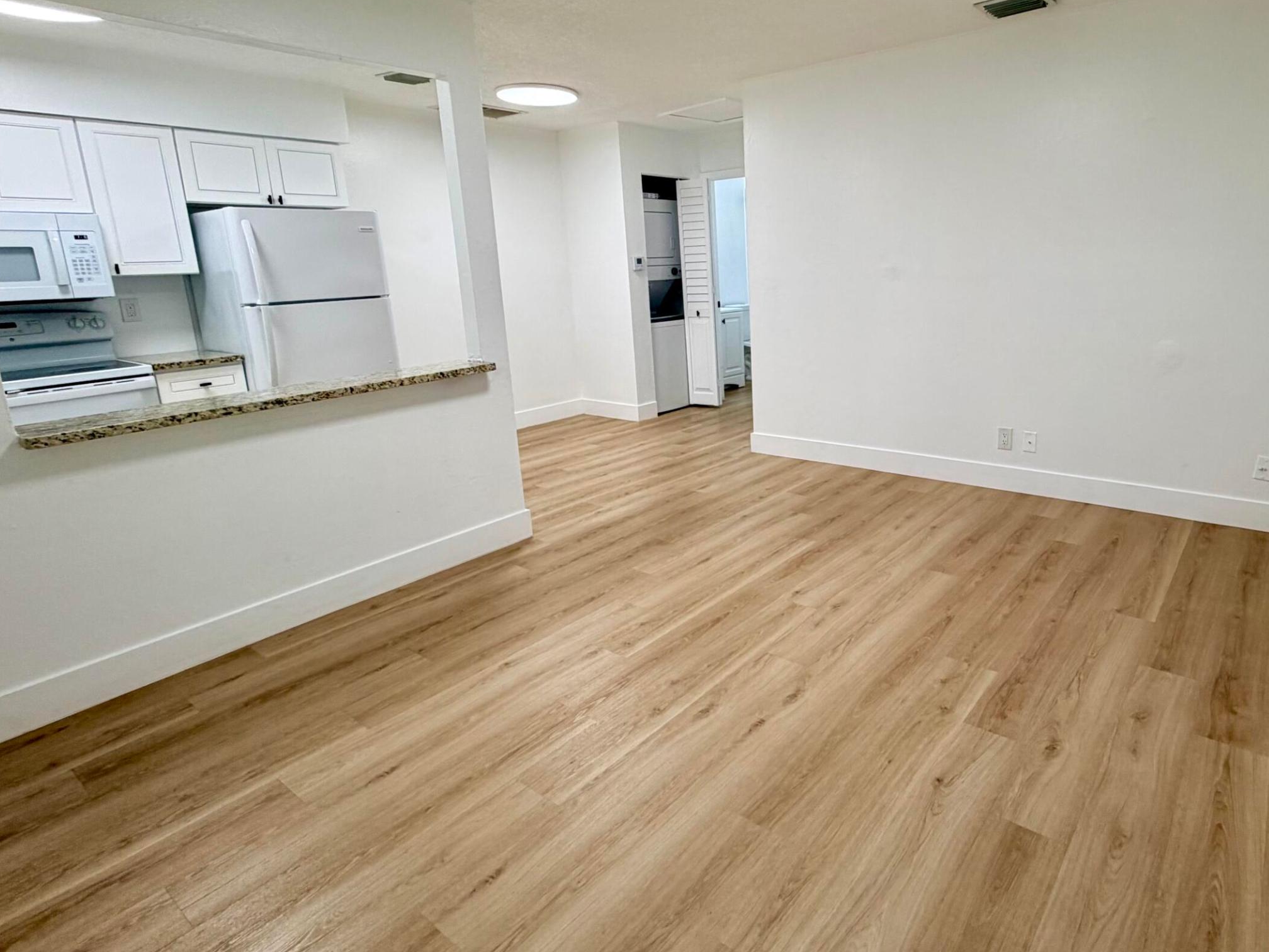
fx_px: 733
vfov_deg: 65.7
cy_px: 413
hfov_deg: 80.6
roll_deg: +2.5
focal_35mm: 20
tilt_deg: -11.4
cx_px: 776
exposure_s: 1/120
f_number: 2.2
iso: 100
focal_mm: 2.22
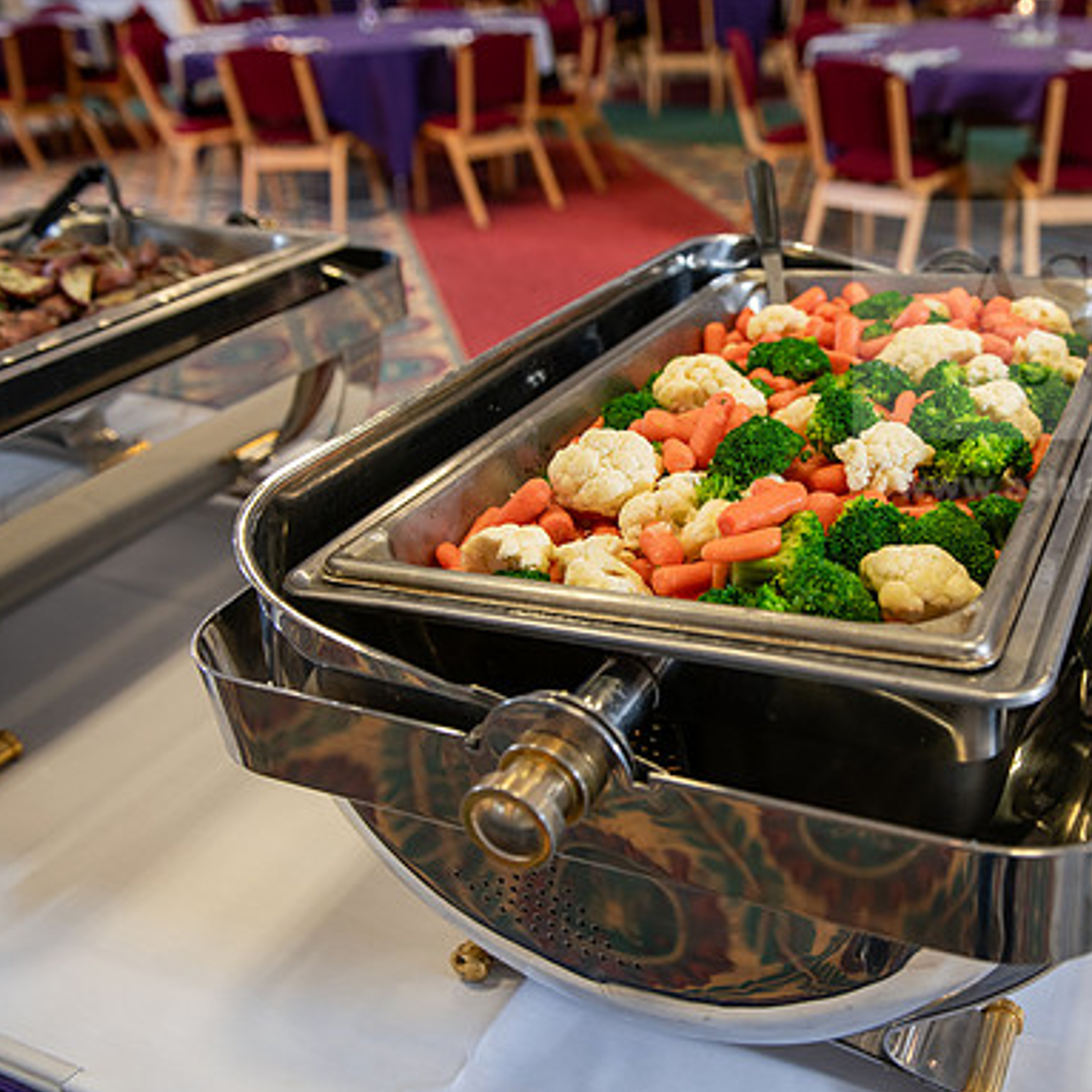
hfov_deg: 45.0
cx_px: 767
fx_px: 1285
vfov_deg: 46.0
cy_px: 546
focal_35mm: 36
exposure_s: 1/100
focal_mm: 28
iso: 500
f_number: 3.5
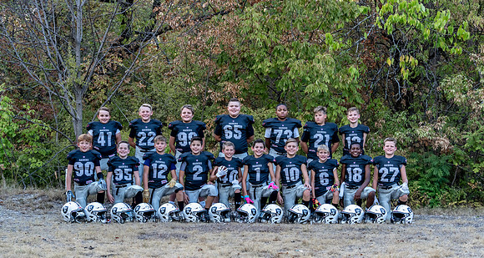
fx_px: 962
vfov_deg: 15.3
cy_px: 160
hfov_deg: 28.2
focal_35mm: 76
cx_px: 240
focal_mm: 70
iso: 1000
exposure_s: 1/320
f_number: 4.5
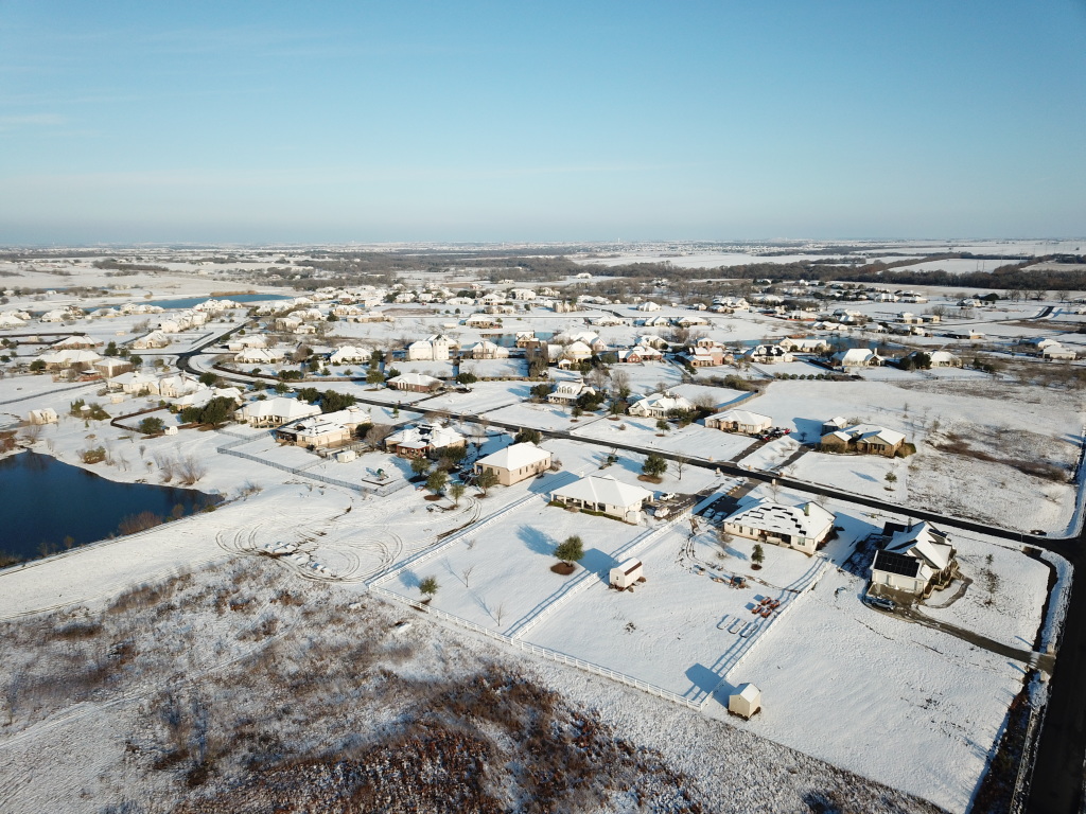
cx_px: 543
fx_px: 816
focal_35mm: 26
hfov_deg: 67.3
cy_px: 407
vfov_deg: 53.1
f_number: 2.2
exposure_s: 1/100
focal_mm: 4.73
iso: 100
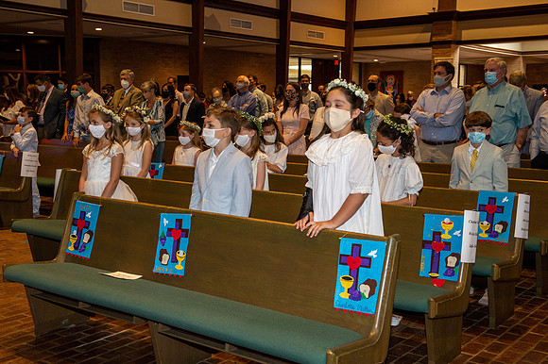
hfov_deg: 43.6
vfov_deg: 29.8
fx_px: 685
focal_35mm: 45
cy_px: 182
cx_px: 274
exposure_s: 1/125
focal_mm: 45
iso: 1600
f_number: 5.6
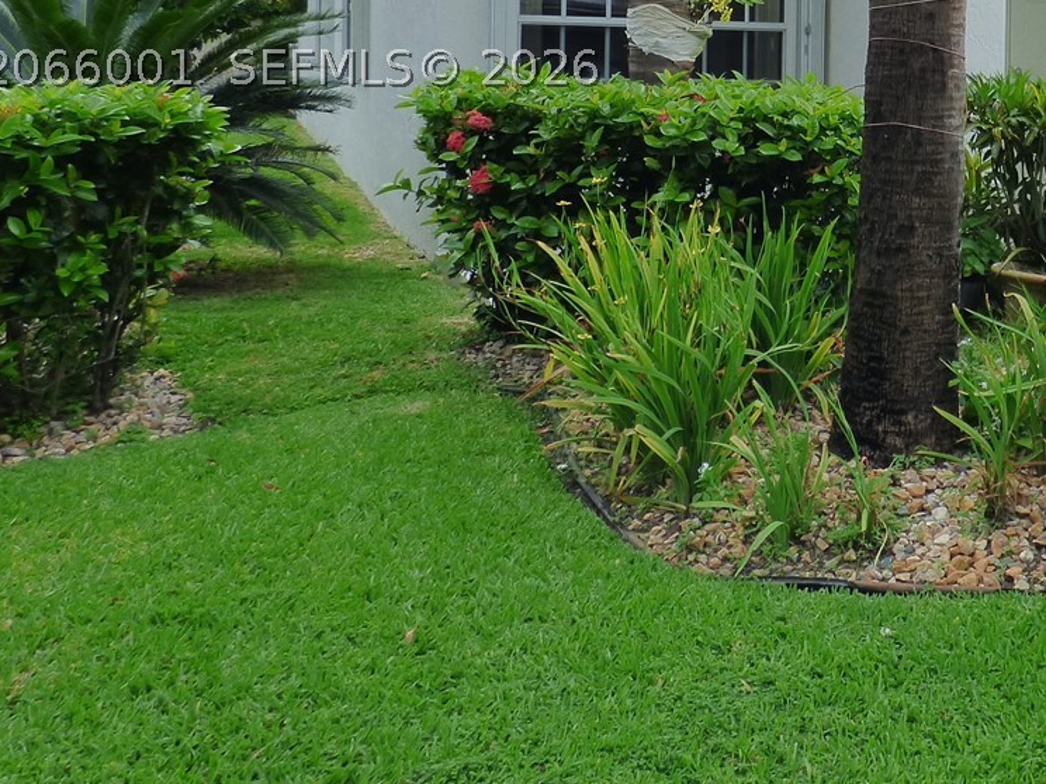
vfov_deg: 31.9
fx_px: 1299
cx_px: 1031
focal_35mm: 43
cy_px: 67
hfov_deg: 39.1
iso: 200
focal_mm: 3.58
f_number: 3.5
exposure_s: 1/800
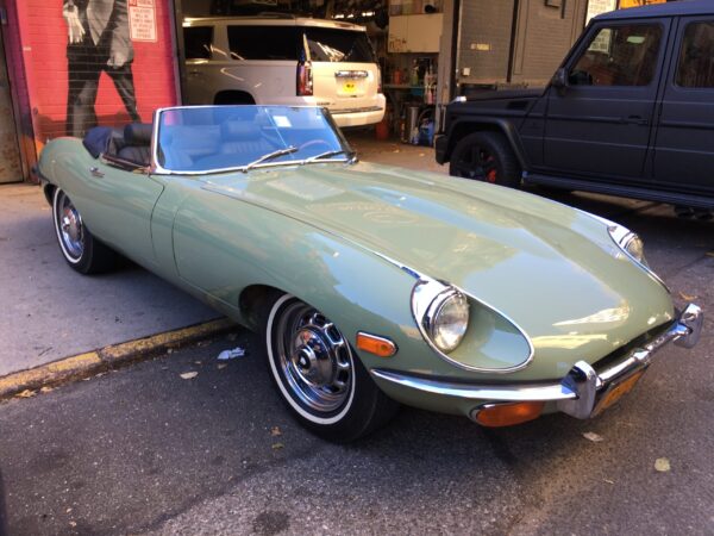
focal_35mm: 29
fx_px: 598
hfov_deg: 61.7
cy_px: 268
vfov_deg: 48.2
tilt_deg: -18.1
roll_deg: -0.7
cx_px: 357
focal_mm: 4.15
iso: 25
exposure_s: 1/60
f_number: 2.2
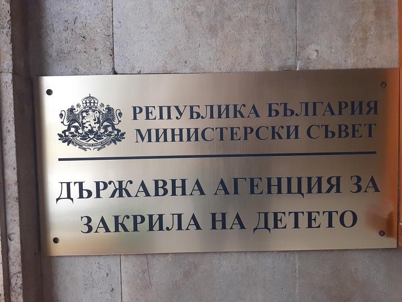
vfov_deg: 51.4
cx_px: 201
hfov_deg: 65.3
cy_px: 151
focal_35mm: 27
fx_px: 314
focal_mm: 3.6
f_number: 1.9
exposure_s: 1/50
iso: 125
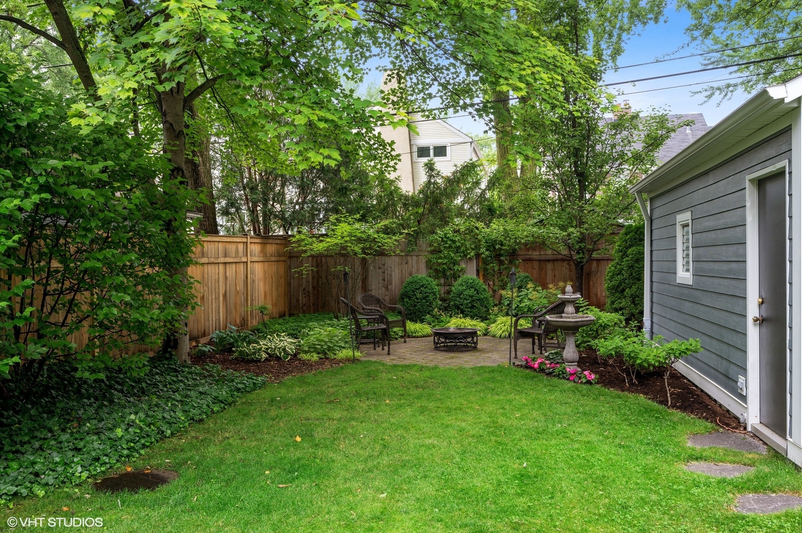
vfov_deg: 43.5
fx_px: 668
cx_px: 401
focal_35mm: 30
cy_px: 266
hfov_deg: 62.0
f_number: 8
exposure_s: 1/20
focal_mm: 30
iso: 200
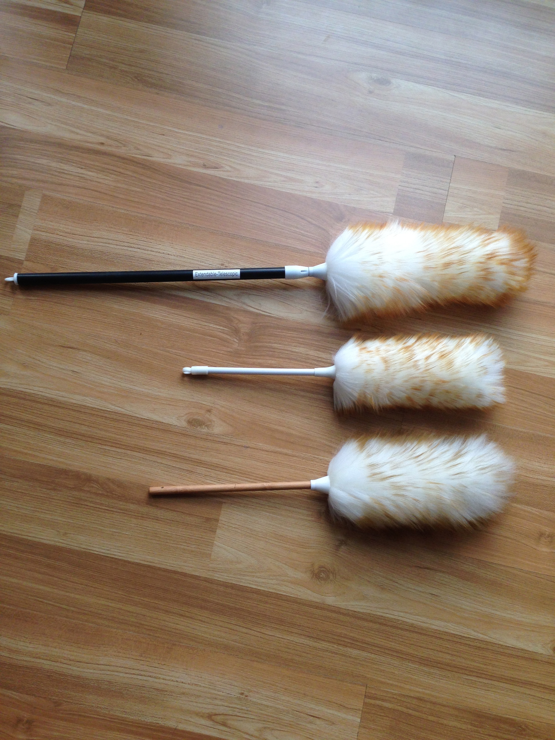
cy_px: 370
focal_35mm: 33
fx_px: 705
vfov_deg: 55.4
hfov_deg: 42.9
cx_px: 278
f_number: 2.4
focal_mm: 4.12
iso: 100
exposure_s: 1/120
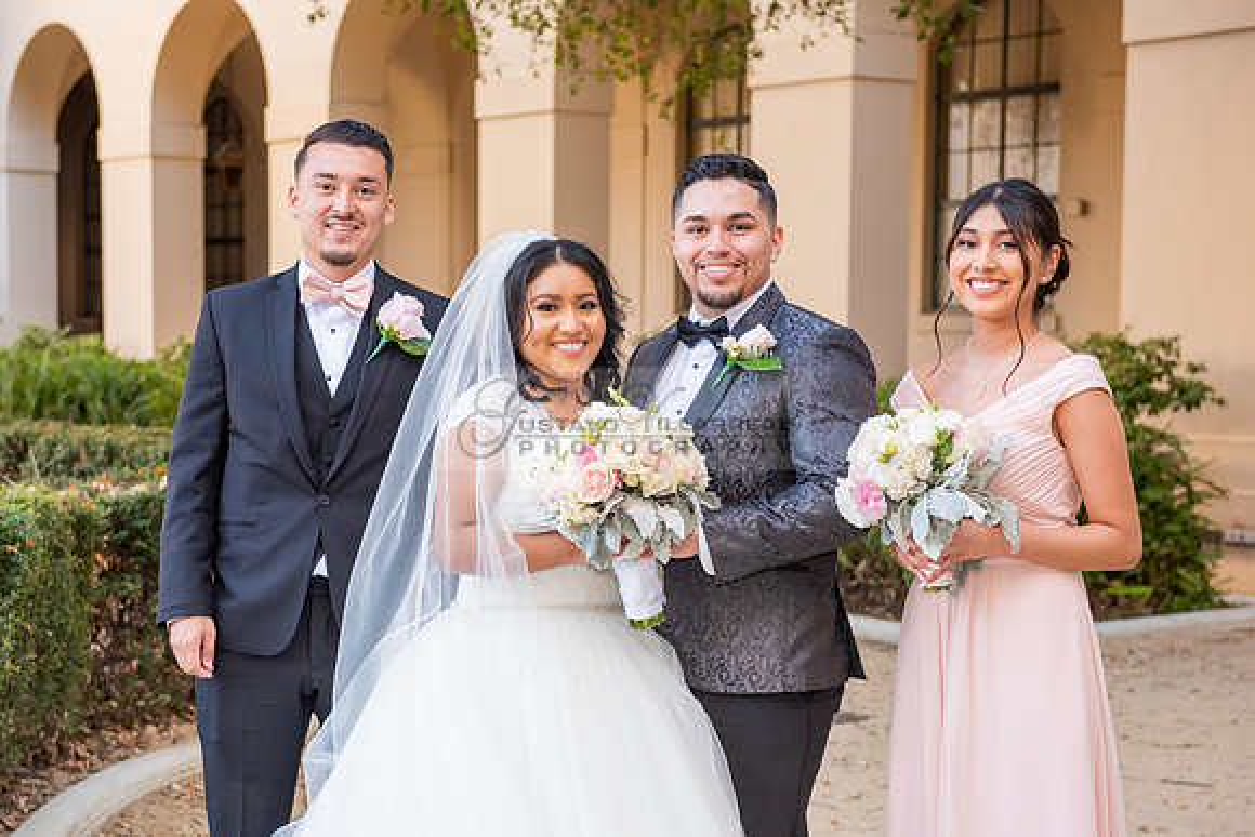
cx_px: 524
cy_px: 488
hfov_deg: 28.8
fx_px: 2438
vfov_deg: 19.5
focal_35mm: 70
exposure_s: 1/200
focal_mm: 60
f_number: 4.5
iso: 640
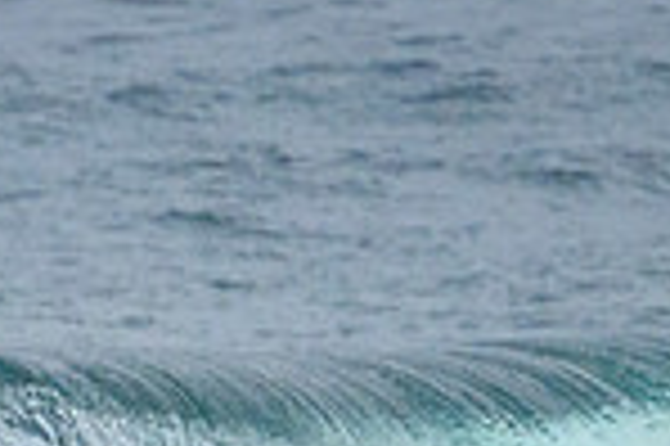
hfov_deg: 0.5
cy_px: 659
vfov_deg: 0.3
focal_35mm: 4284
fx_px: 79642
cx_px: 89
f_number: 11
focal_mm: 800
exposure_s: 1/2000
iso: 2200
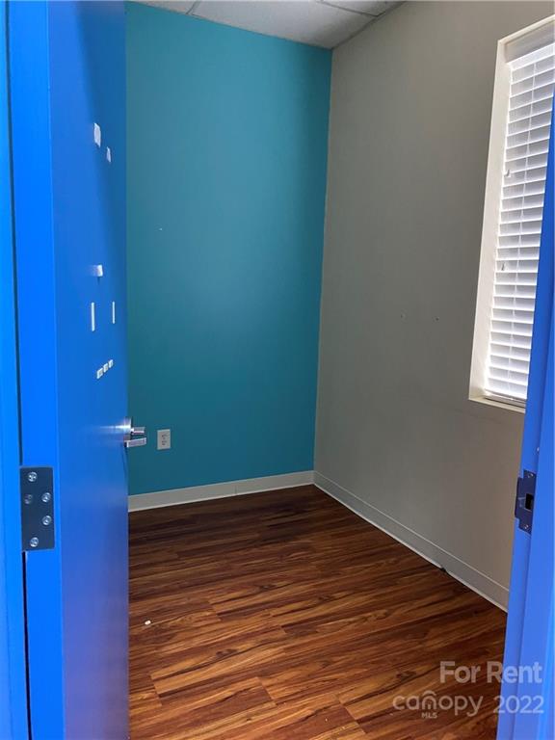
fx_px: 556
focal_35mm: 26
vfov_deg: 67.3
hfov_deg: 53.1
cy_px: 370
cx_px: 278
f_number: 1.8
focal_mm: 4.25
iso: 400
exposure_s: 1/40
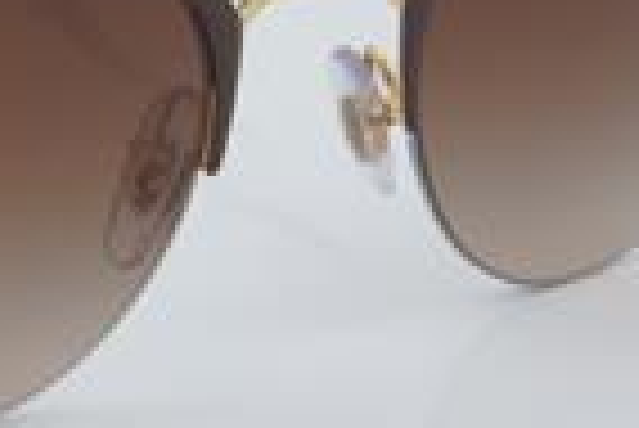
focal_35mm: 211
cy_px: 54
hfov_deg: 9.7
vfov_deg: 6.5
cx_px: -9
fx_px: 3749
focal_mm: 50
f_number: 32
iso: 100
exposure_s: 1/4
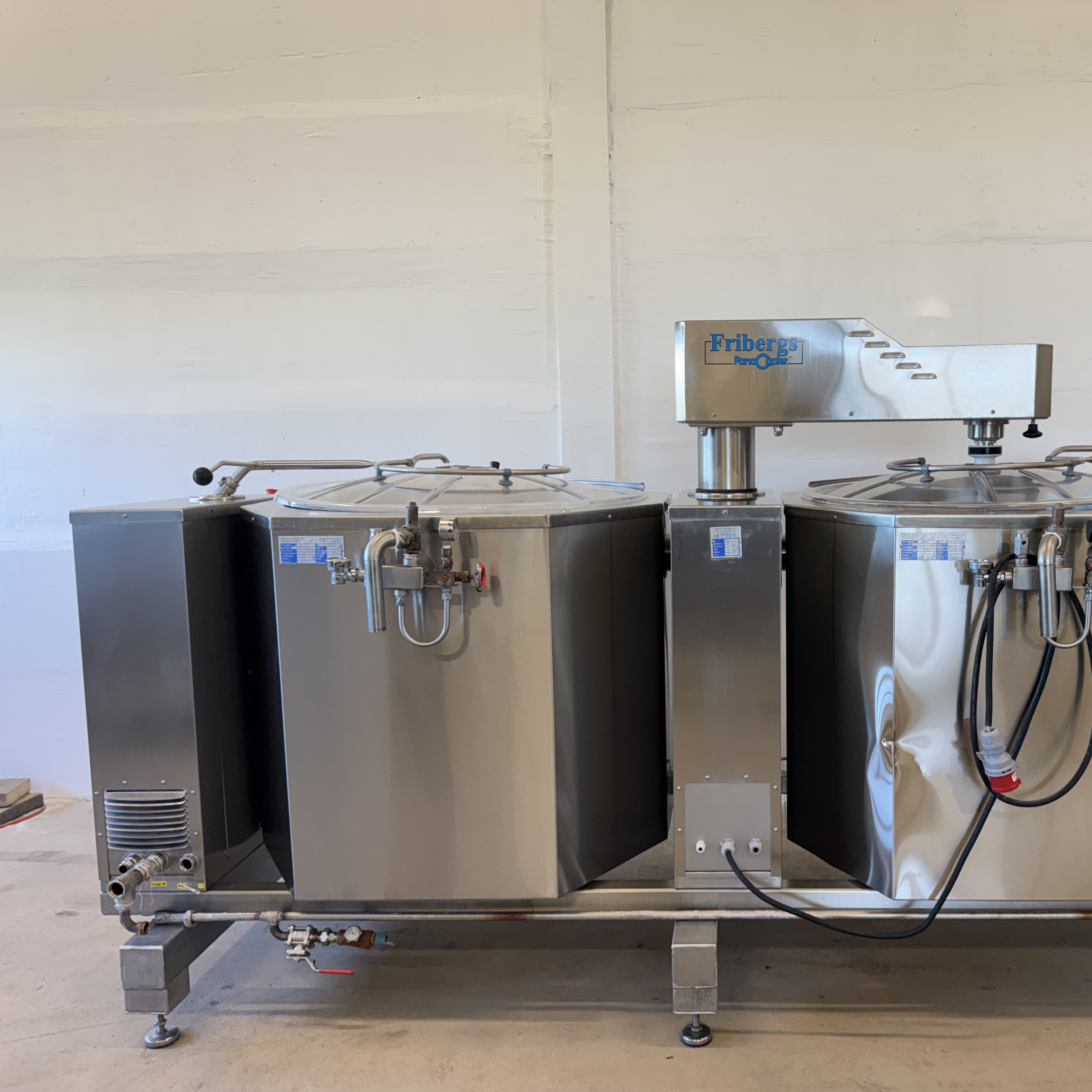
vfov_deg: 55.6
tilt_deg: -5.7
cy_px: 555
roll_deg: +0.3
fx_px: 1035
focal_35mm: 29
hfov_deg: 54.6
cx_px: 722
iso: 80
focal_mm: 6.76
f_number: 1.78
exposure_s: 1/100
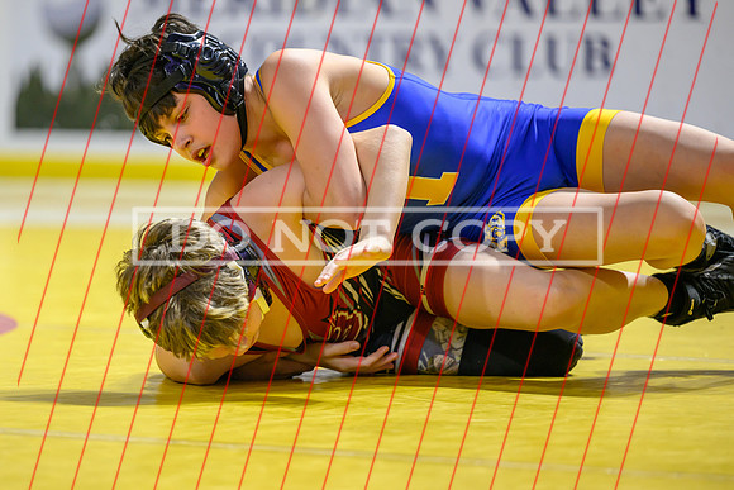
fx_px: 4514
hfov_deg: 9.3
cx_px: 290
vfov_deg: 6.2
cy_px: 284
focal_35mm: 221
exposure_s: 1/800
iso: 2200
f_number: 2.8
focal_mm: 180
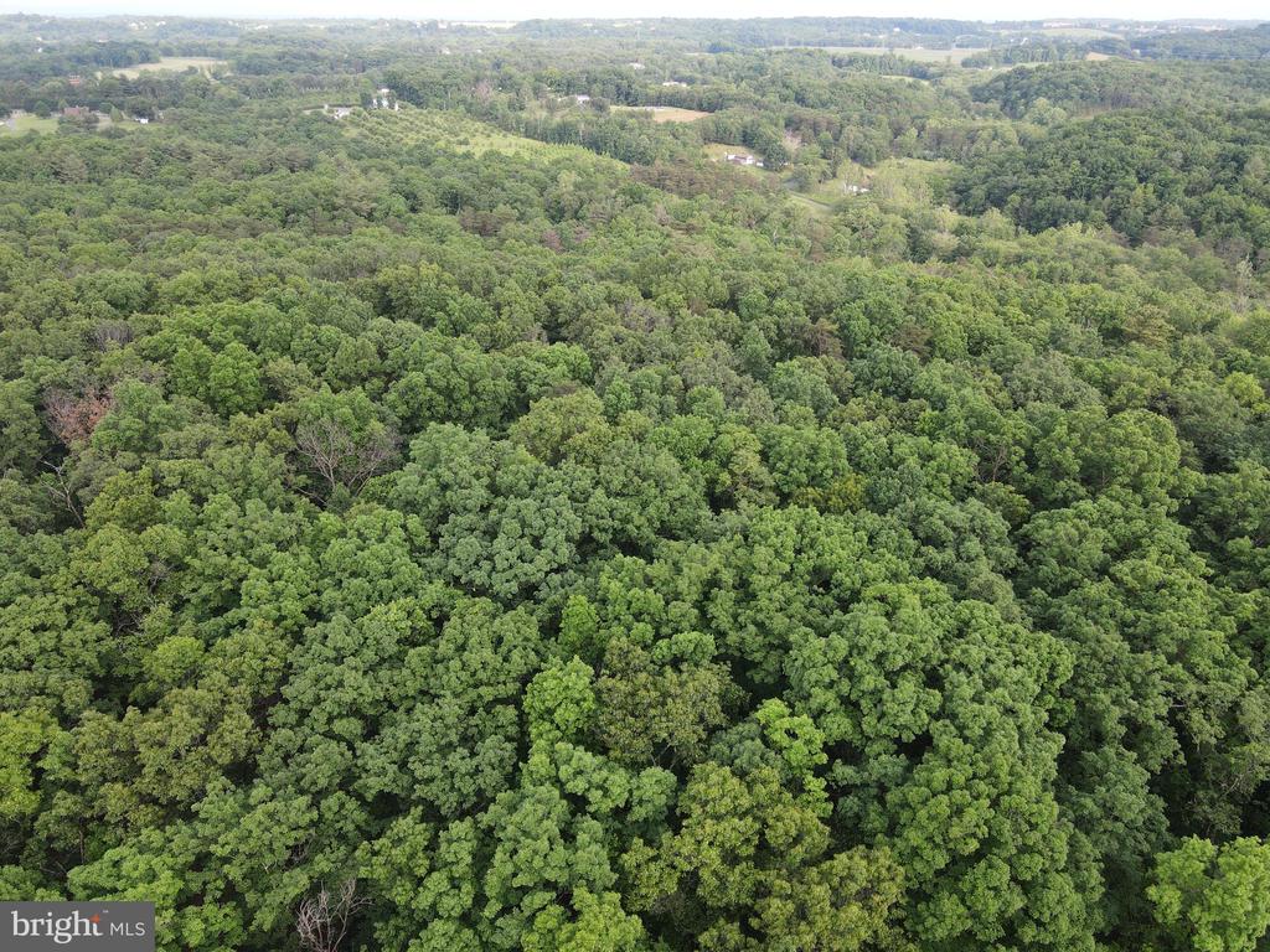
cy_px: 476
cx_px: 635
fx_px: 881
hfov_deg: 71.6
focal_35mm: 24
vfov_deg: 56.8
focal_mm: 4.5
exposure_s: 1/80
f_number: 2.8
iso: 100
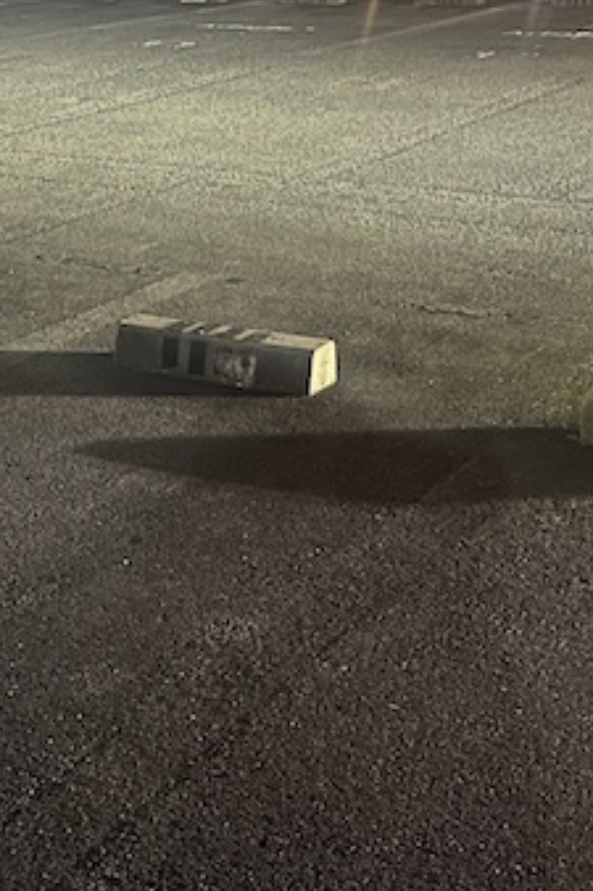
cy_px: 472
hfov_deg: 20.9
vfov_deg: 31.4
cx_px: 103
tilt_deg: -19.1
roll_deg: +1.2
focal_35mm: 64
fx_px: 1583
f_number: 1.6
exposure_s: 1/9
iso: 640
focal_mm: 5.1
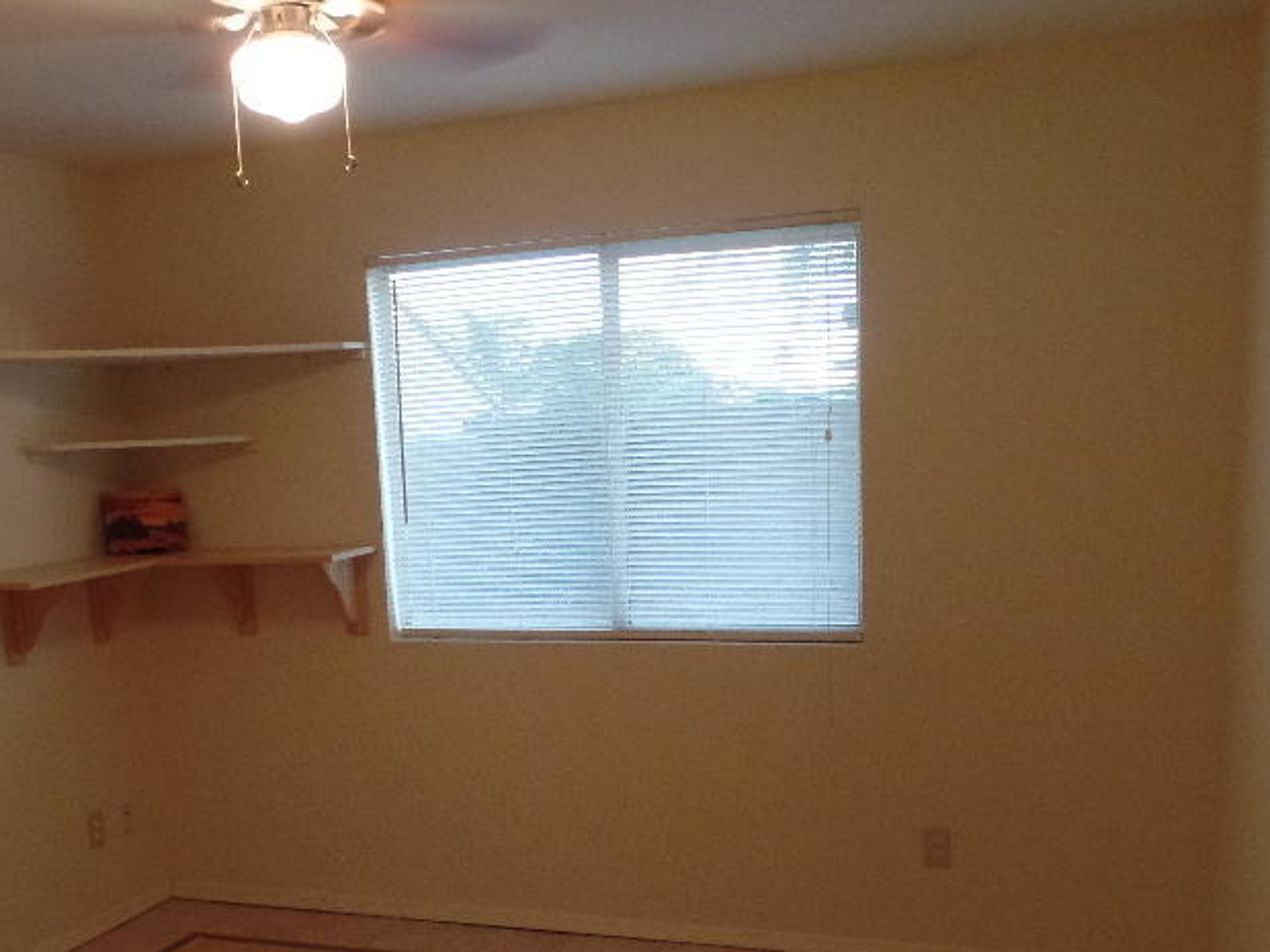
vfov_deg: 36.9
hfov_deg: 48.7
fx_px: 1394
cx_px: 522
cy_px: 702
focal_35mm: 38
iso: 400
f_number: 2.8
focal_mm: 4.1
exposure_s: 1/30
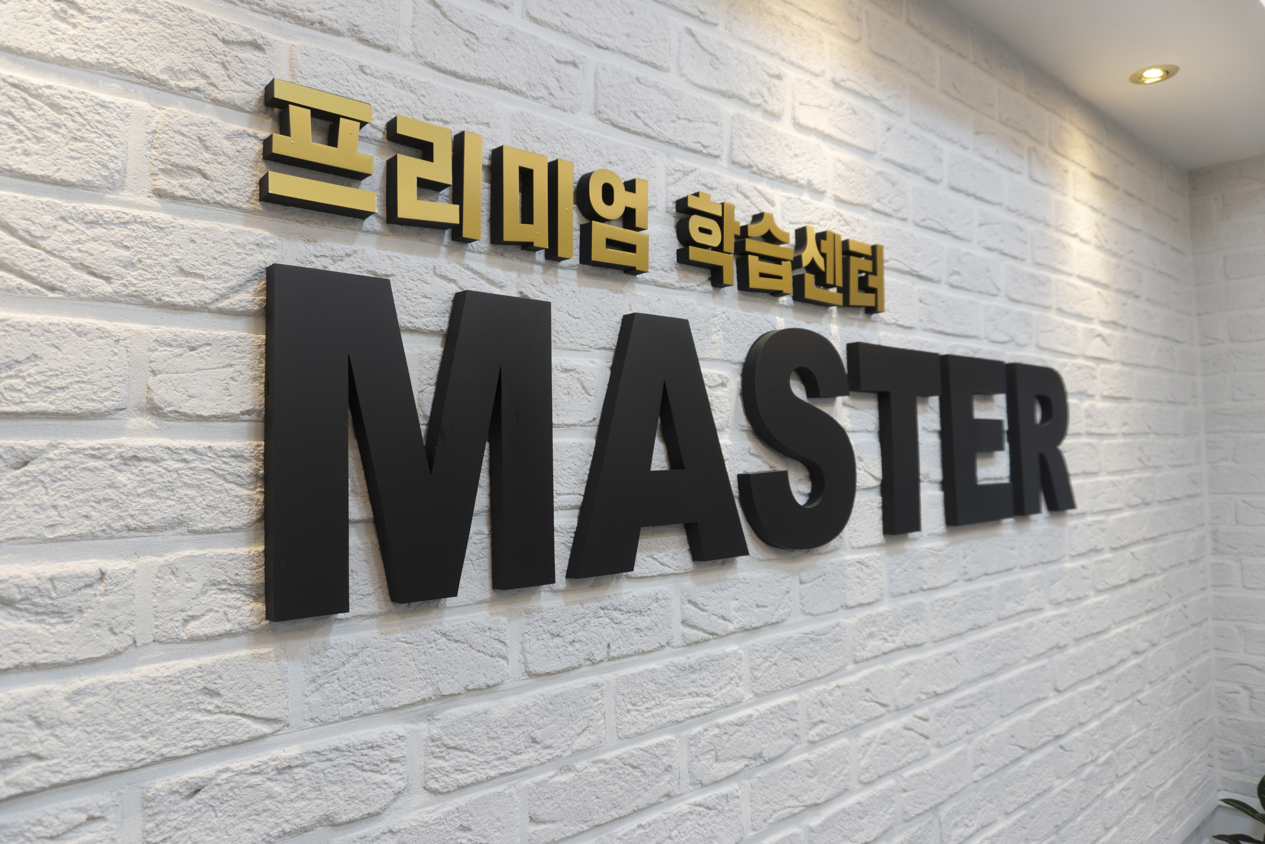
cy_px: 422
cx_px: 632
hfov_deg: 73.7
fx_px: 843
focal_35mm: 24
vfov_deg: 53.1
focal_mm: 16
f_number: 3.5
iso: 100
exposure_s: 1/30
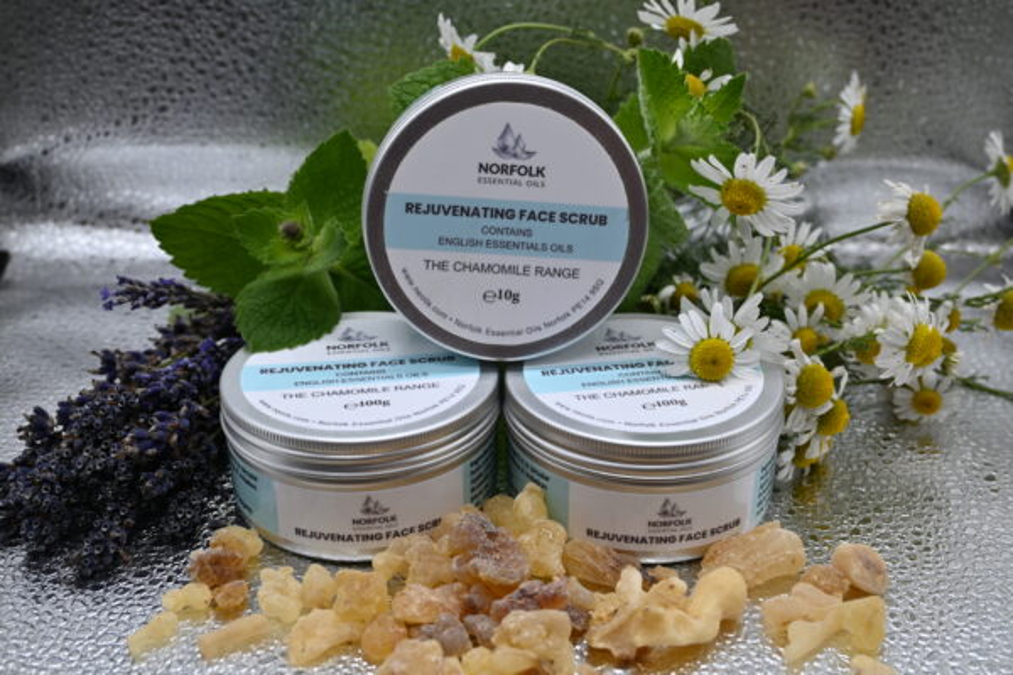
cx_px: 506
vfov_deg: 32.4
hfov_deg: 47.2
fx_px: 1161
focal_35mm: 41
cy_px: 338
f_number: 5.6
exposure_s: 1/250
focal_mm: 27.5
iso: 180
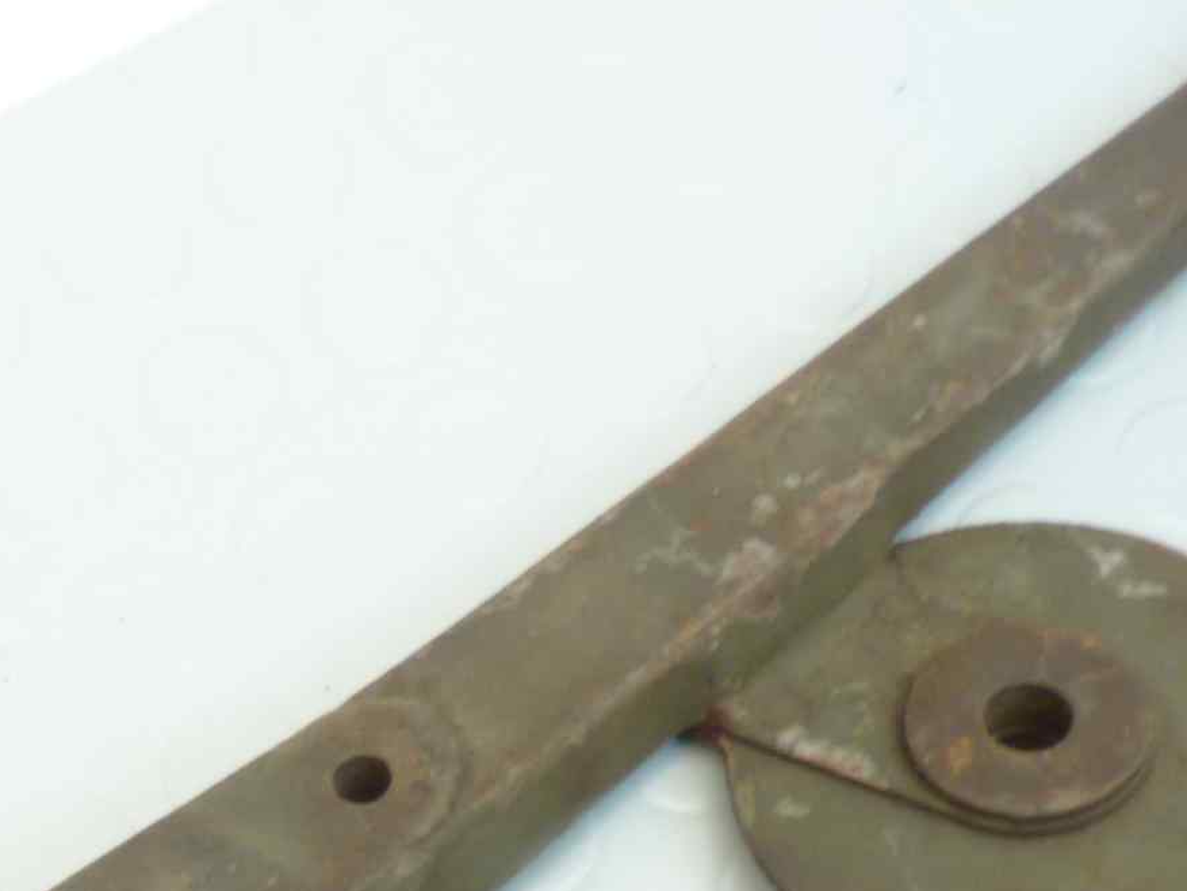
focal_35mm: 73
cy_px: 1072
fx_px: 2504
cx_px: -3
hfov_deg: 25.4
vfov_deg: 19.0
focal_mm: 4.1
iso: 80
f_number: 3.3
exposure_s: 1/10
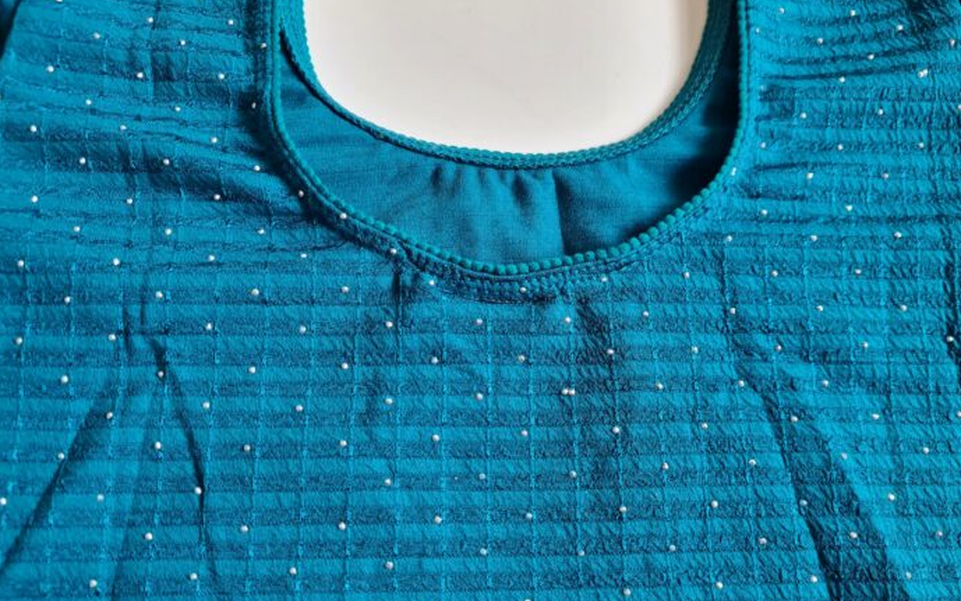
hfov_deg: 66.5
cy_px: 360
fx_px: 734
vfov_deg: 44.3
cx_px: 485
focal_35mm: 28
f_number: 1.8
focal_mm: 5.4
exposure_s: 1/120
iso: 320
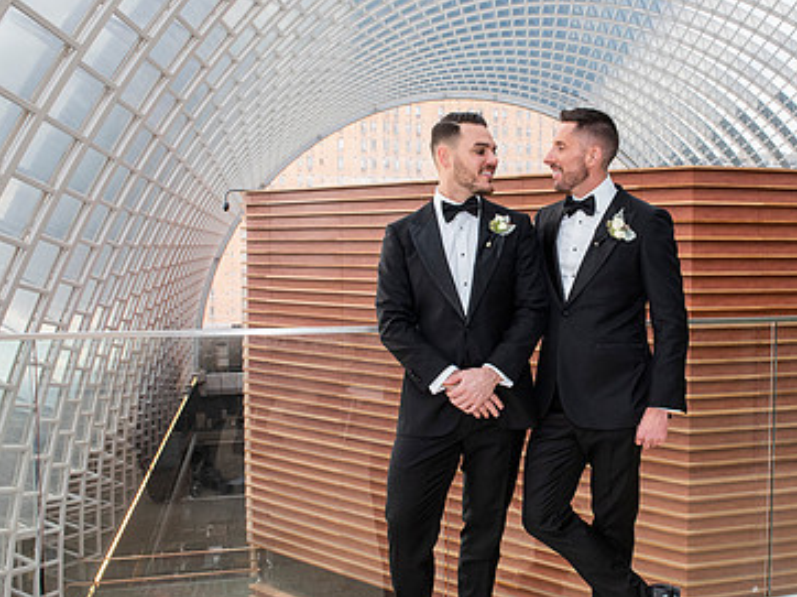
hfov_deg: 49.5
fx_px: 851
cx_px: 513
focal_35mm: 37
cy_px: 296
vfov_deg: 38.6
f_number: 8
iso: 1600
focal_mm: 24
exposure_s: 1/200
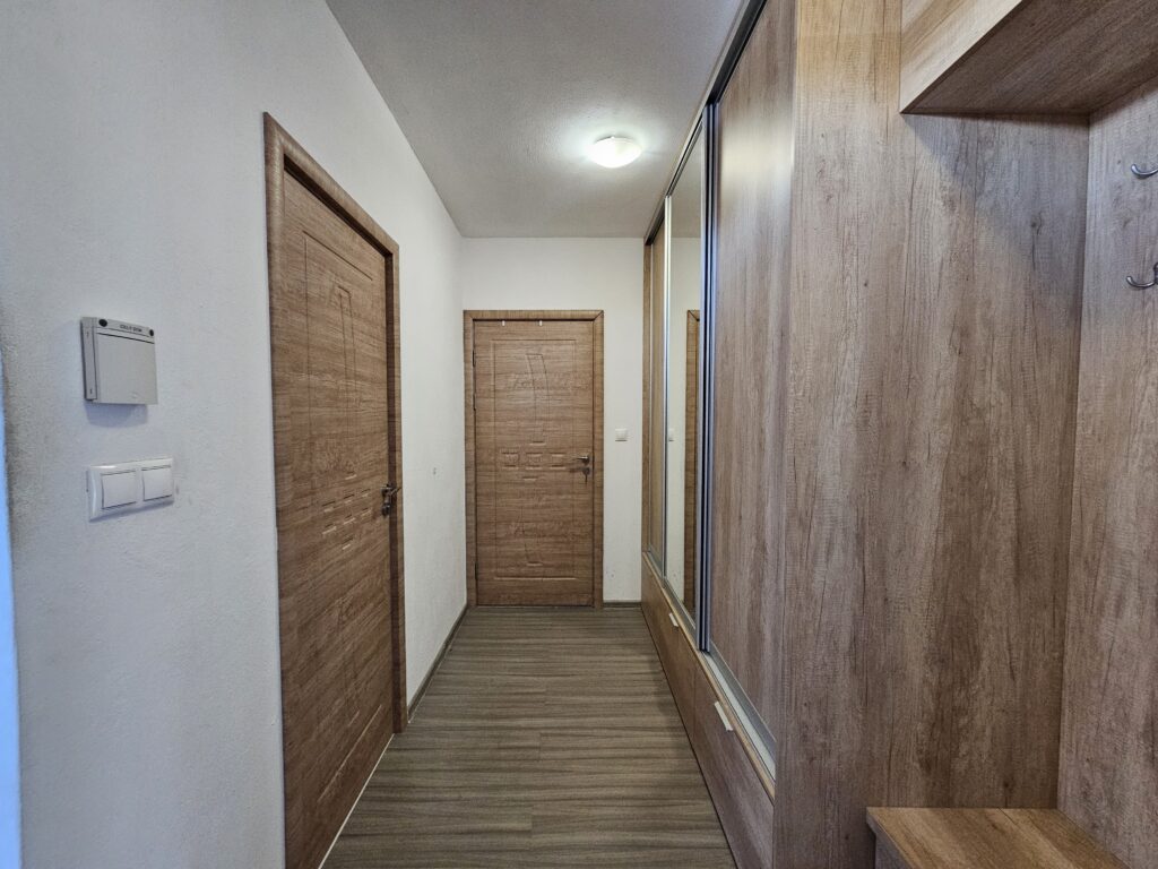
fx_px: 435
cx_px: 579
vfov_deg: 89.9
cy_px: 434
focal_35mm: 13
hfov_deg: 106.2
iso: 320
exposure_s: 1/50
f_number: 2.2
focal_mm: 2.2
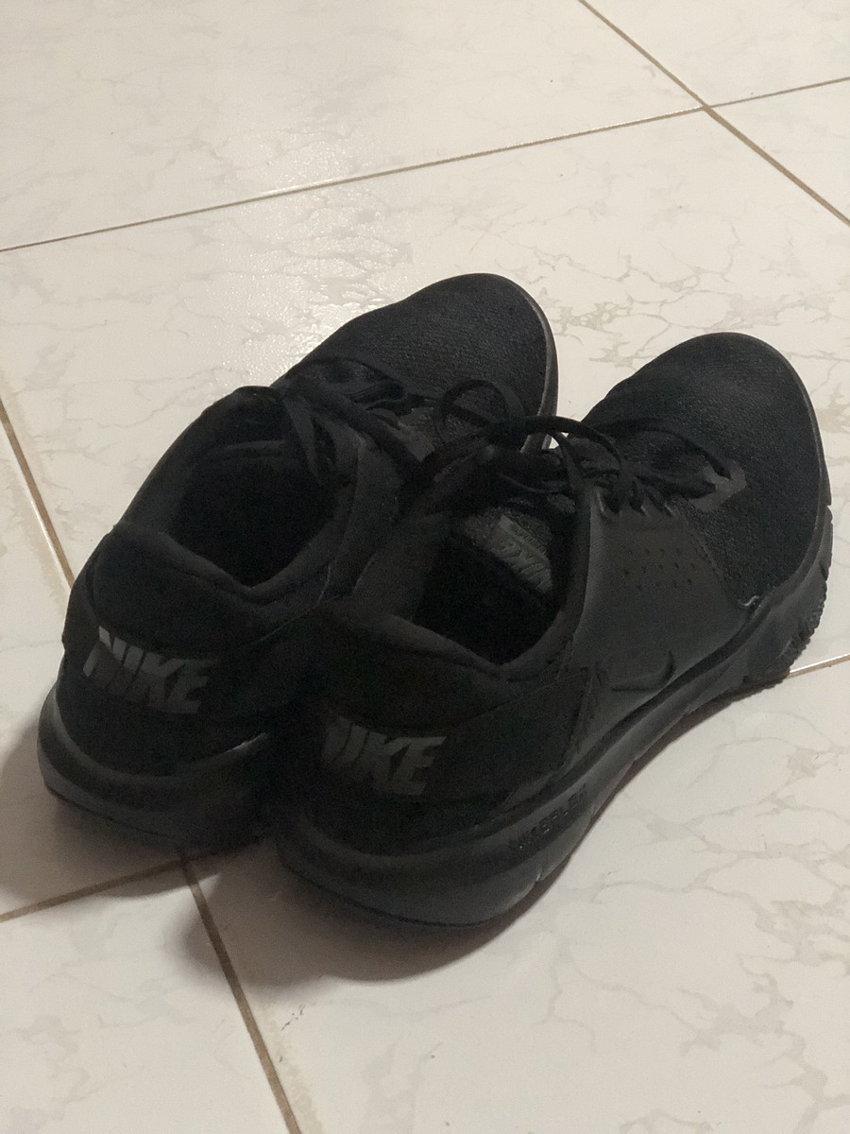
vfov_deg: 33.8
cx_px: 425
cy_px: 567
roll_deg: +2.6
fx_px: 1866
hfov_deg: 25.7
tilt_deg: -37.8
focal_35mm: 57
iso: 1250
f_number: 2.8
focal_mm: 6.6
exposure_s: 1/33
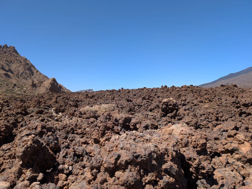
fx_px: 175
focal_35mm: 24
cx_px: 126
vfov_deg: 56.9
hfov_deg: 71.5
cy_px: 94
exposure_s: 1/1045
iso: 21
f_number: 1.68
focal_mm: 6.9
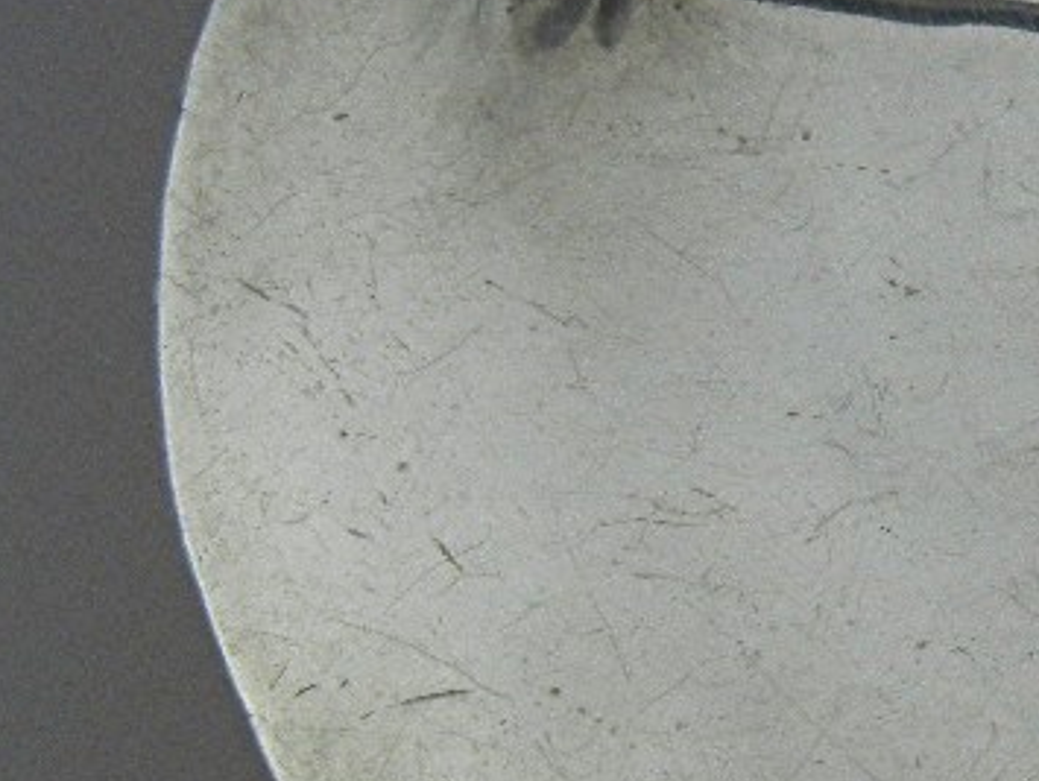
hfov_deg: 11.4
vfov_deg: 8.7
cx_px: 1276
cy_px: 374
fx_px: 5108
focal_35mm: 170
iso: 378
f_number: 4
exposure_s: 1/60
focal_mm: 10.6
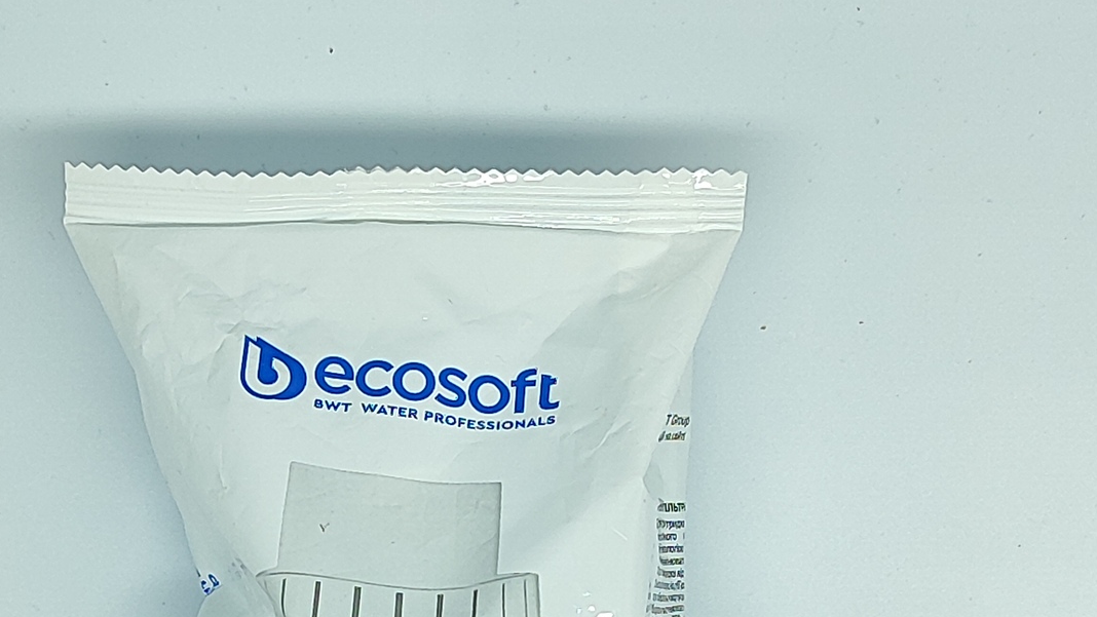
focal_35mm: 47
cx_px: 469
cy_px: 817
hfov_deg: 43.6
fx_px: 1367
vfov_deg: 22.5
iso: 160
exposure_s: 1/200
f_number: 1.89
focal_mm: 5.89
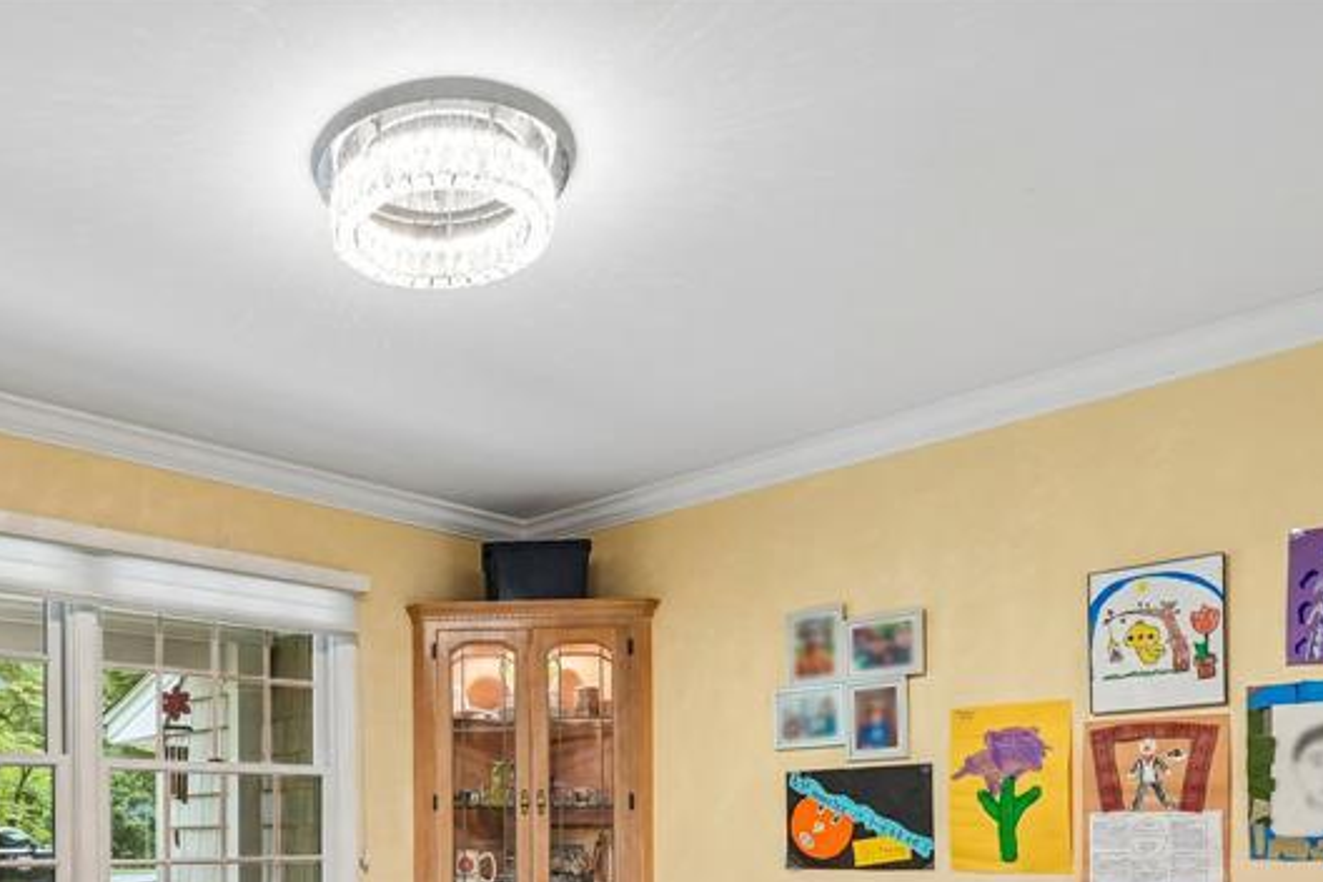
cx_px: 353
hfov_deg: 57.6
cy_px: 842
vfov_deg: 38.5
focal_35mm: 31
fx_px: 1139
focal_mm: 16
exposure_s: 1/5
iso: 400
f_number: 8
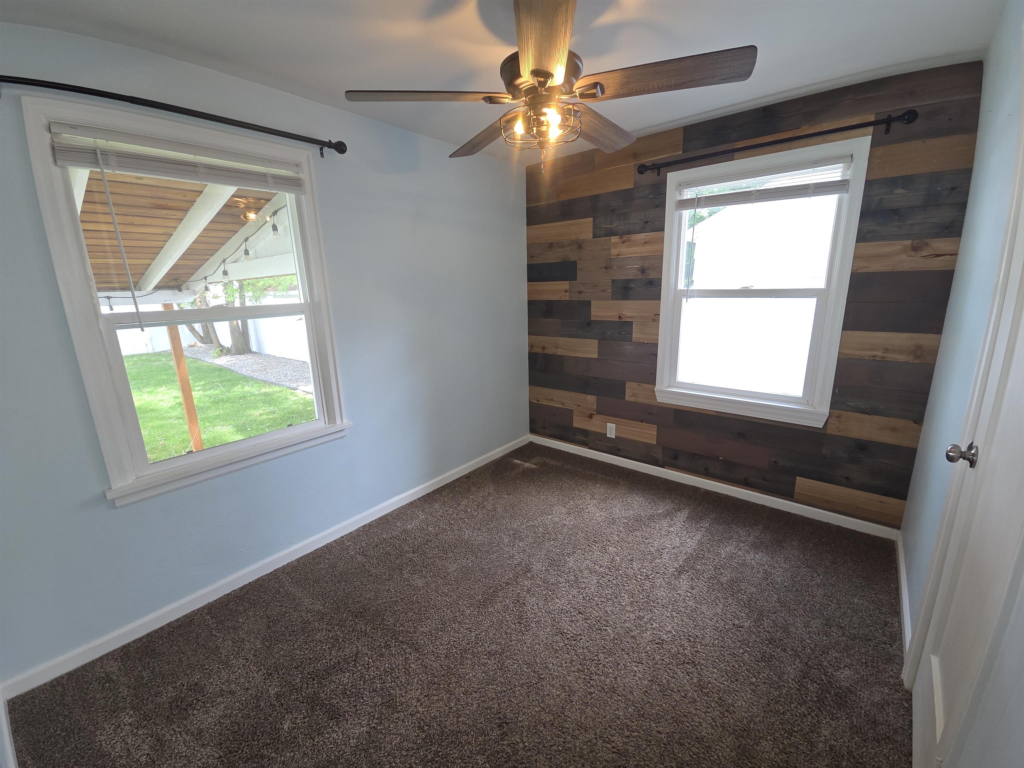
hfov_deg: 106.2
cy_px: 384
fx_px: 385
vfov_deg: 89.9
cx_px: 512
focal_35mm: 13
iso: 125
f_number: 2.2
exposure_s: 1/120
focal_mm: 2.2
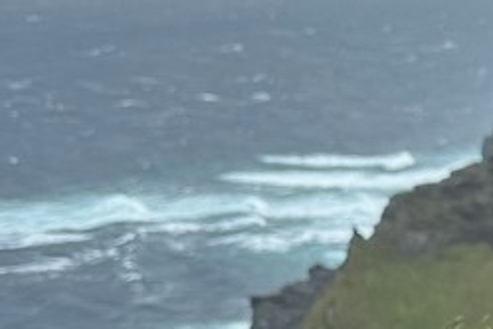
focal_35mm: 137
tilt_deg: -17.6
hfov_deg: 13.5
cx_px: 871
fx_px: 1876
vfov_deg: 9.8
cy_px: 446
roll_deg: -0.7
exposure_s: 1/1256
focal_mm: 6.86
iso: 80
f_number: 1.78
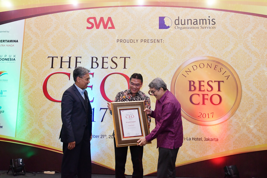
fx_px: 267
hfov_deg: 53.1
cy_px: 89
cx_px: 134
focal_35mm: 36
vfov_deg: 36.9
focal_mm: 24
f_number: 5.6
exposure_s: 1/125
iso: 2000
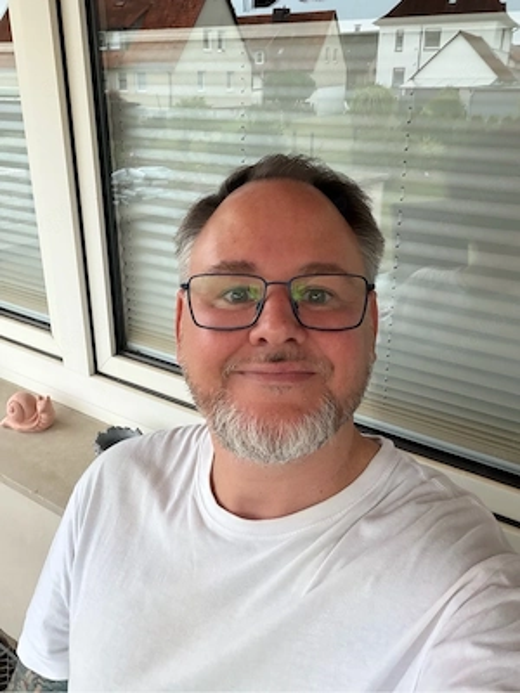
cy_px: 346
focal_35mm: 30
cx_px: 260
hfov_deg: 46.8
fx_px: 601
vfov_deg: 60.0
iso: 320
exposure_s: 1/56
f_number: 1.9
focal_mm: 2.71
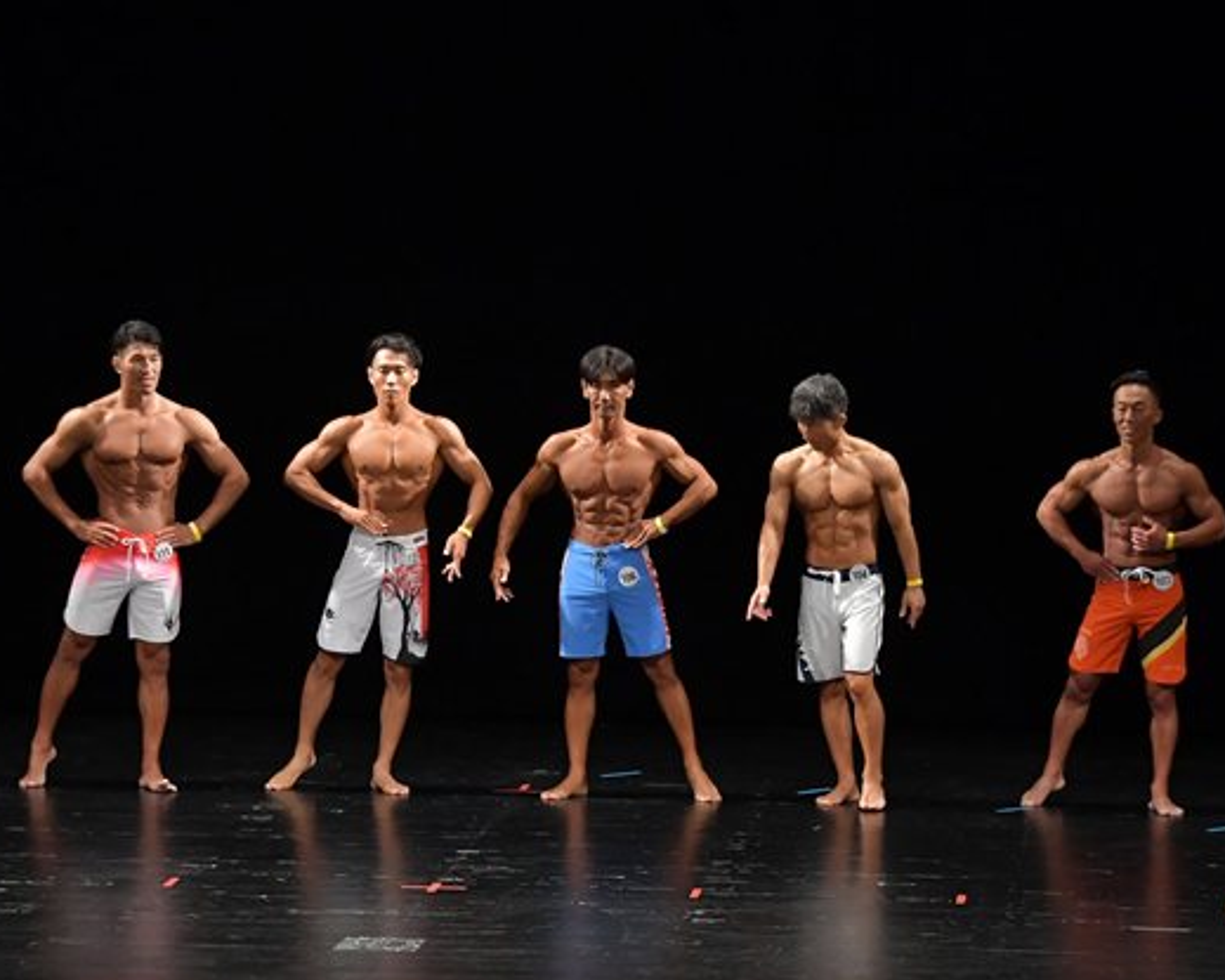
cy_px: 553
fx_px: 6851
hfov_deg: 10.2
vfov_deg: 8.2
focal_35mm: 189
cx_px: 579
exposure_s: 1/400
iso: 3200
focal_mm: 90
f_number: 5.6
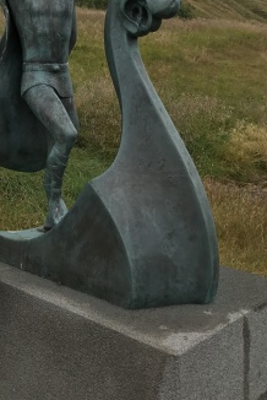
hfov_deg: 27.3
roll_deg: -0.8
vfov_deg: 39.8
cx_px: 76
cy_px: 129
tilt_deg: -3.6
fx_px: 544
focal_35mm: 49
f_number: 1.8
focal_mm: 3.99
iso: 20
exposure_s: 1/870
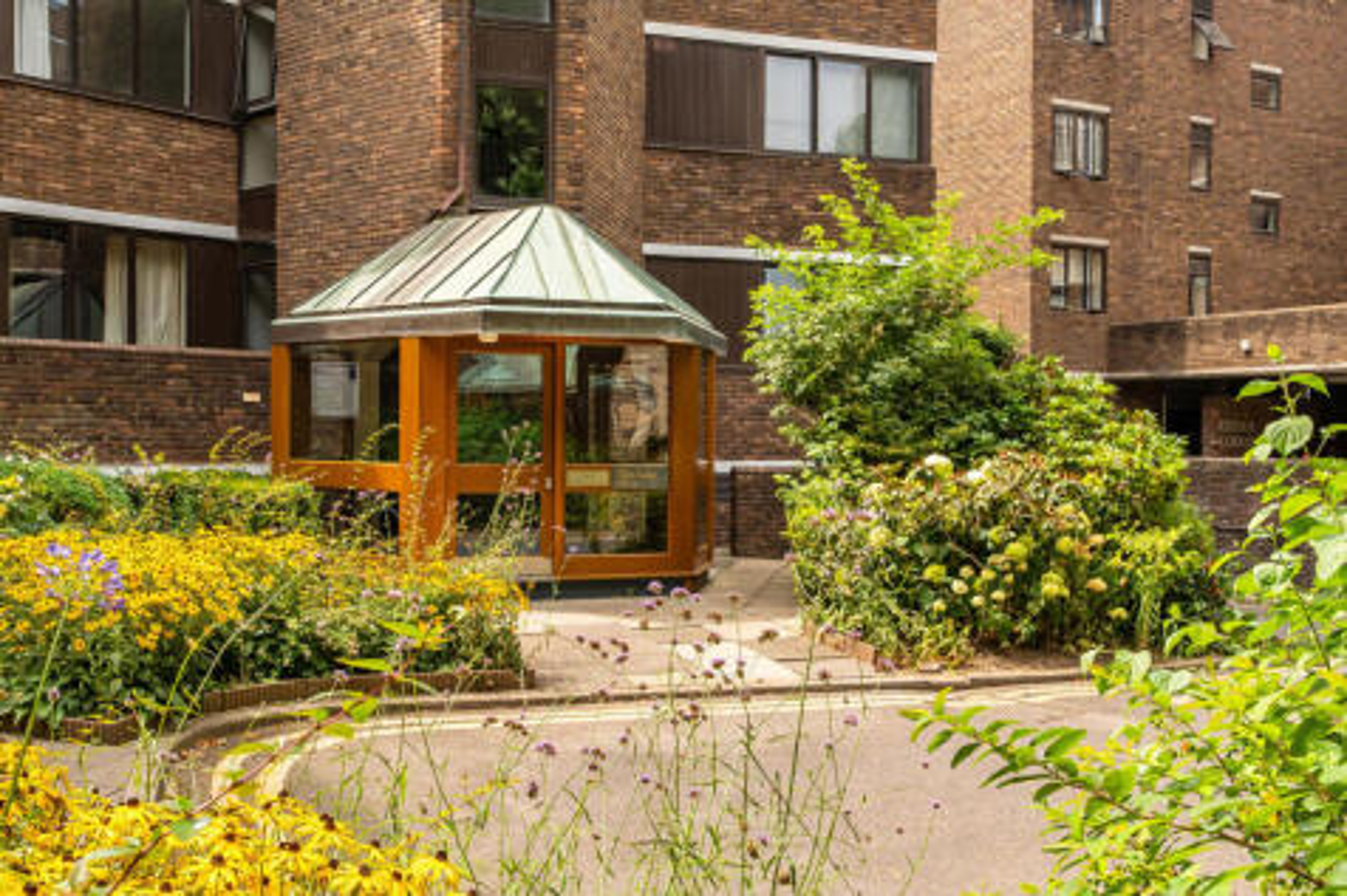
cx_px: 674
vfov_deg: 36.8
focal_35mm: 36
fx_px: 1346
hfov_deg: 53.1
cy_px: 448
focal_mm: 24
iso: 400
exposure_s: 1/320
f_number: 8
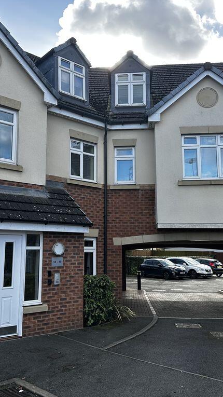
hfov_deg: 33.7
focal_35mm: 35
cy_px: 198
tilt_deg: +10.2
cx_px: 116
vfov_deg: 56.6
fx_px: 368
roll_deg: +1.0
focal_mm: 6.86
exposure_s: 1/1198
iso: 80
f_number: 1.78
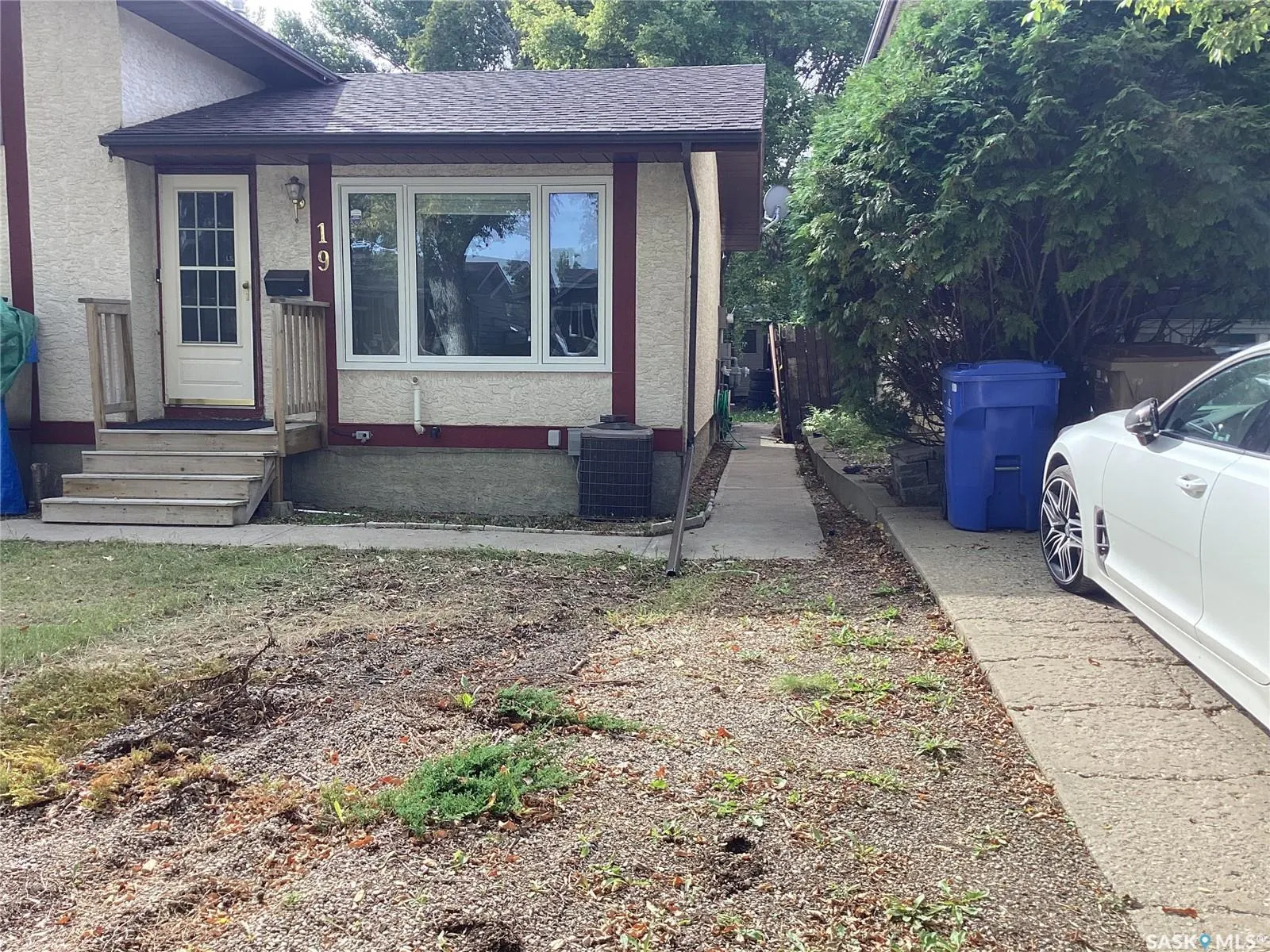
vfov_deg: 45.4
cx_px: 635
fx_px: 1137
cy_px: 476
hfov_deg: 58.4
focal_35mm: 31
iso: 25
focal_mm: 3.3
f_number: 2.4
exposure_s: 1/236
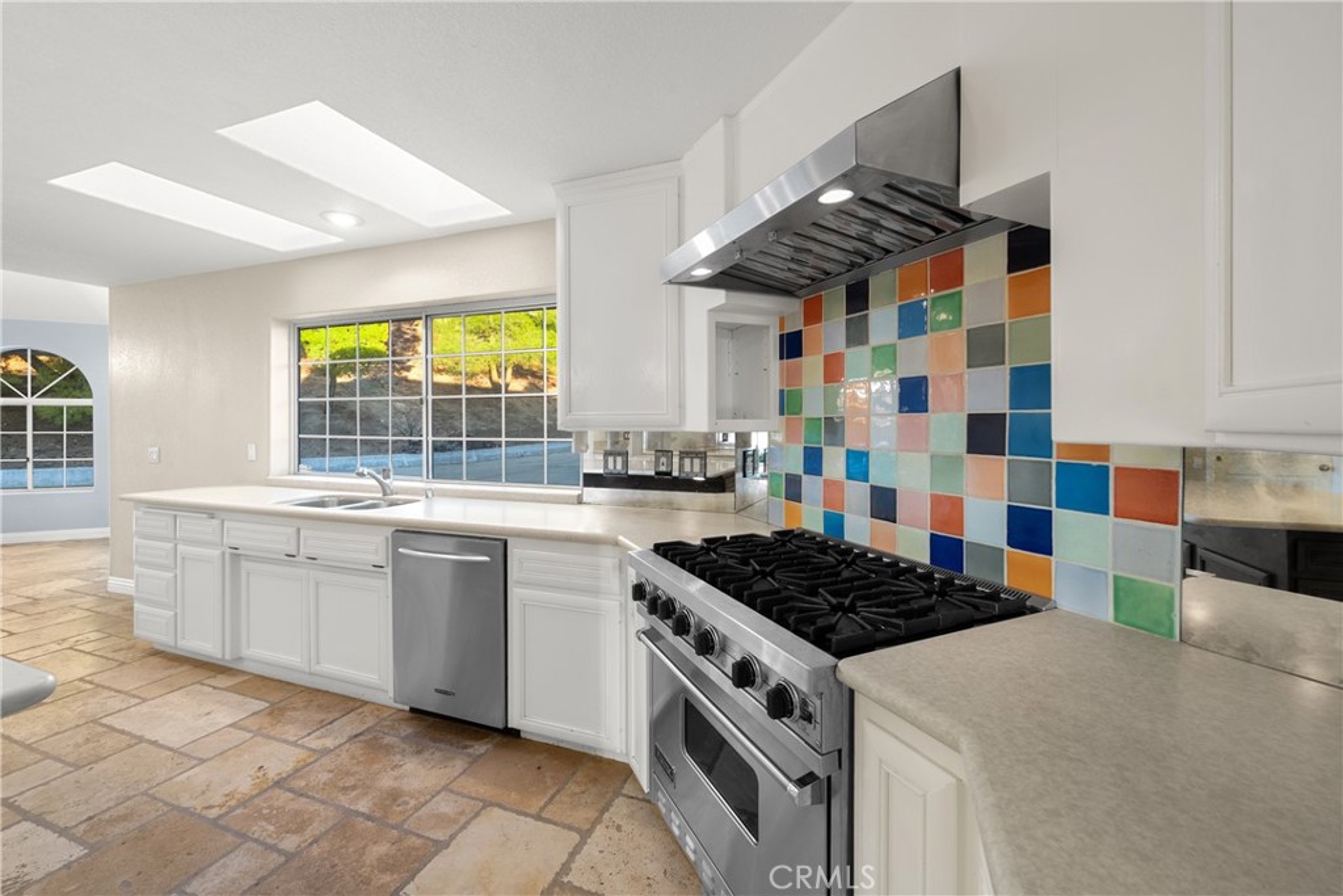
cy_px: 448
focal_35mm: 14
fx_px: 522
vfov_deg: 81.2
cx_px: 672
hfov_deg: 104.2
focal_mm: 14
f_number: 8
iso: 1600
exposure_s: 1/4
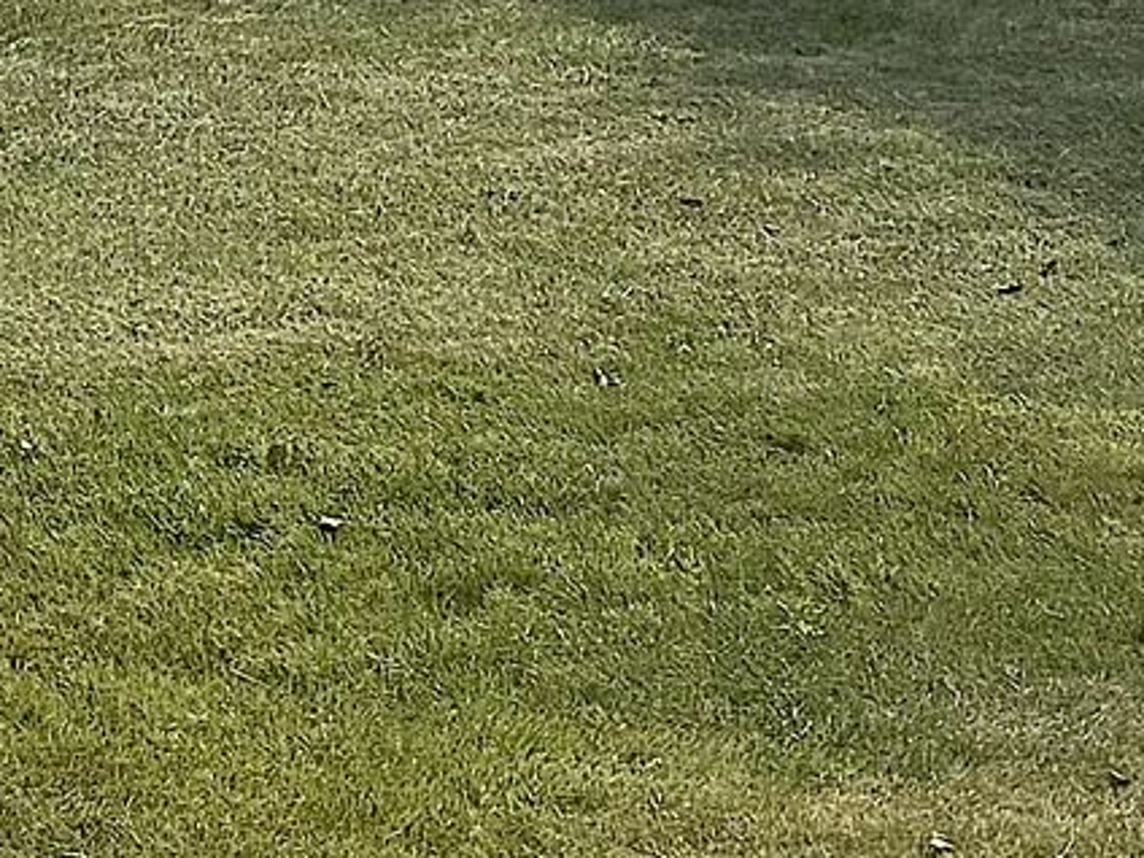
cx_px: -1033
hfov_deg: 10.6
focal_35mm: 174
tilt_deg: +7.9
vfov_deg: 7.8
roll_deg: +0.5
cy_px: -1341
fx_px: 5750
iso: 80
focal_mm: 6.76
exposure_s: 1/6711
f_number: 1.78
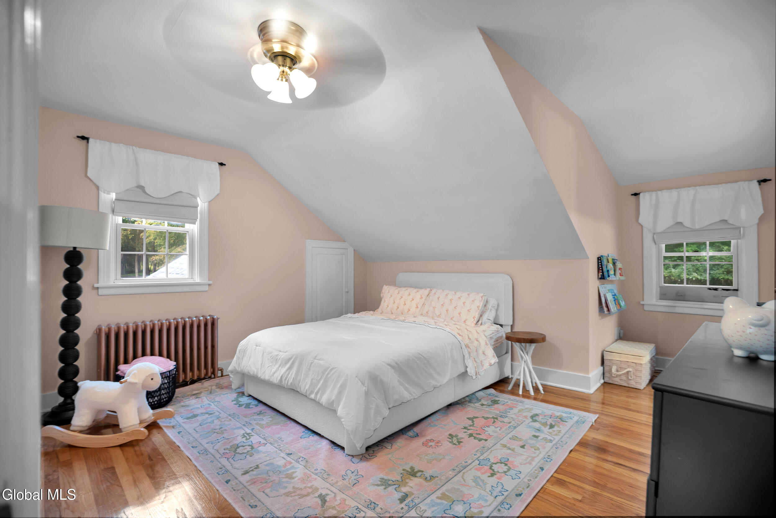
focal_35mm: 16
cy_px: 259
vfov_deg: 73.8
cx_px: 388
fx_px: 345
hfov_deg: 96.7
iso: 250
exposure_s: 1/8
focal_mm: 16
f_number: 4
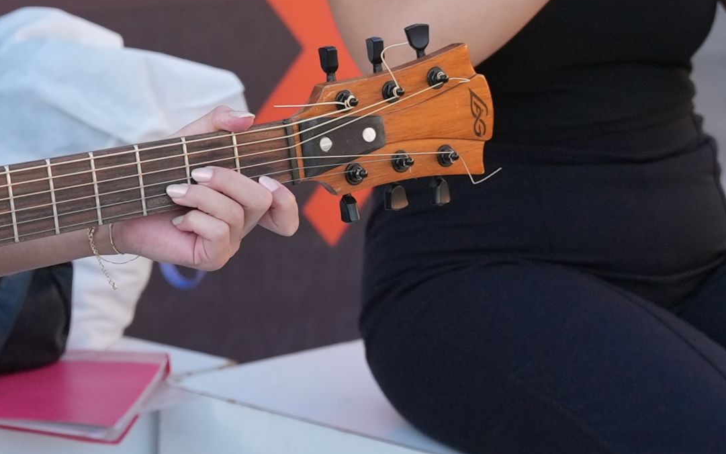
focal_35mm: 162
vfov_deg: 8.0
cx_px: 99
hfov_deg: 12.9
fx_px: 3198
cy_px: -91
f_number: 2.8
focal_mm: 40.4
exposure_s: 1/1000
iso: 640
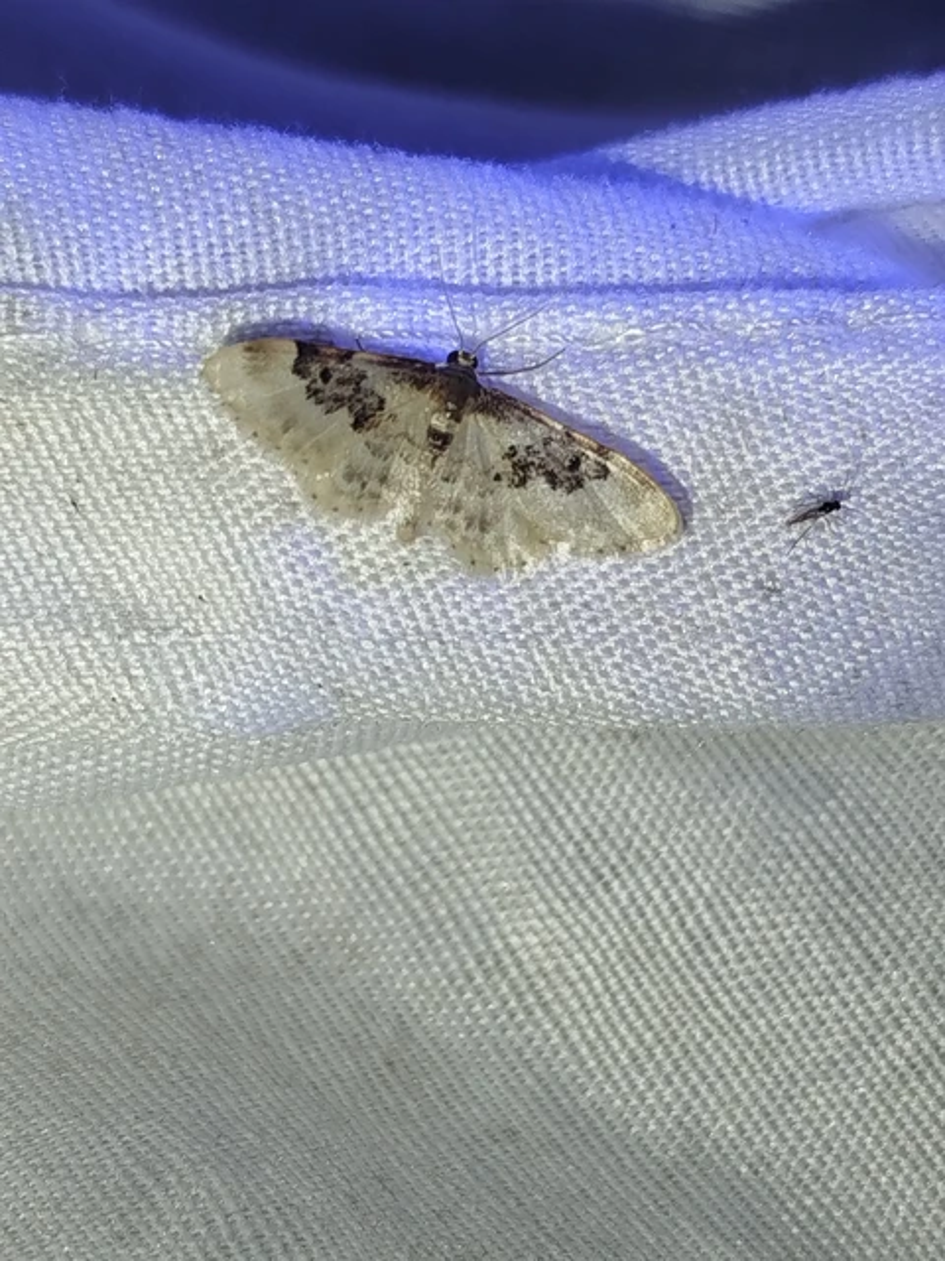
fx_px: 2766
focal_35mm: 76
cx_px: 472
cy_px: 630
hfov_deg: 19.4
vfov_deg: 25.7
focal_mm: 5.31
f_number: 1.7
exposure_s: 1/50
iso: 64
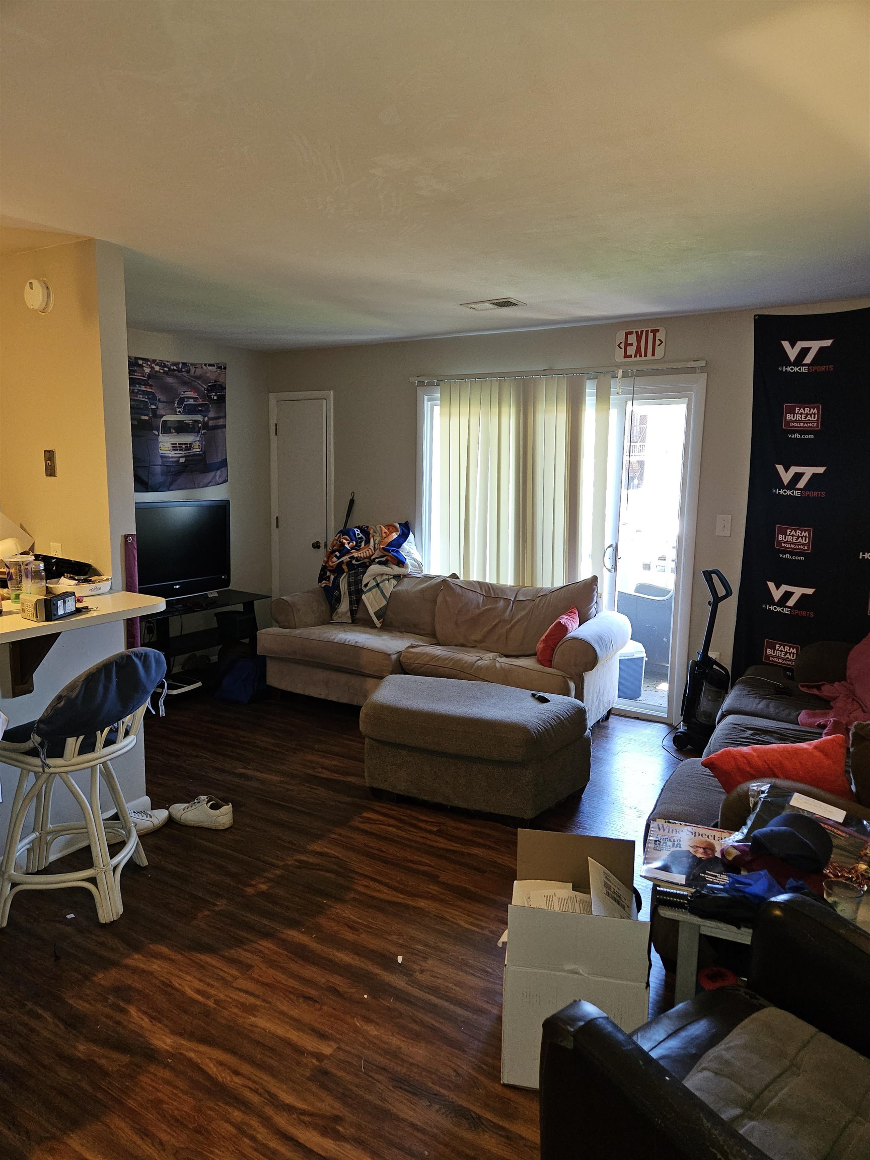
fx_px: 771
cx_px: 435
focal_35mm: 23
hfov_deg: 58.9
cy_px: 580
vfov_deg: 73.9
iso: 125
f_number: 1.8
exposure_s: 1/20
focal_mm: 5.4
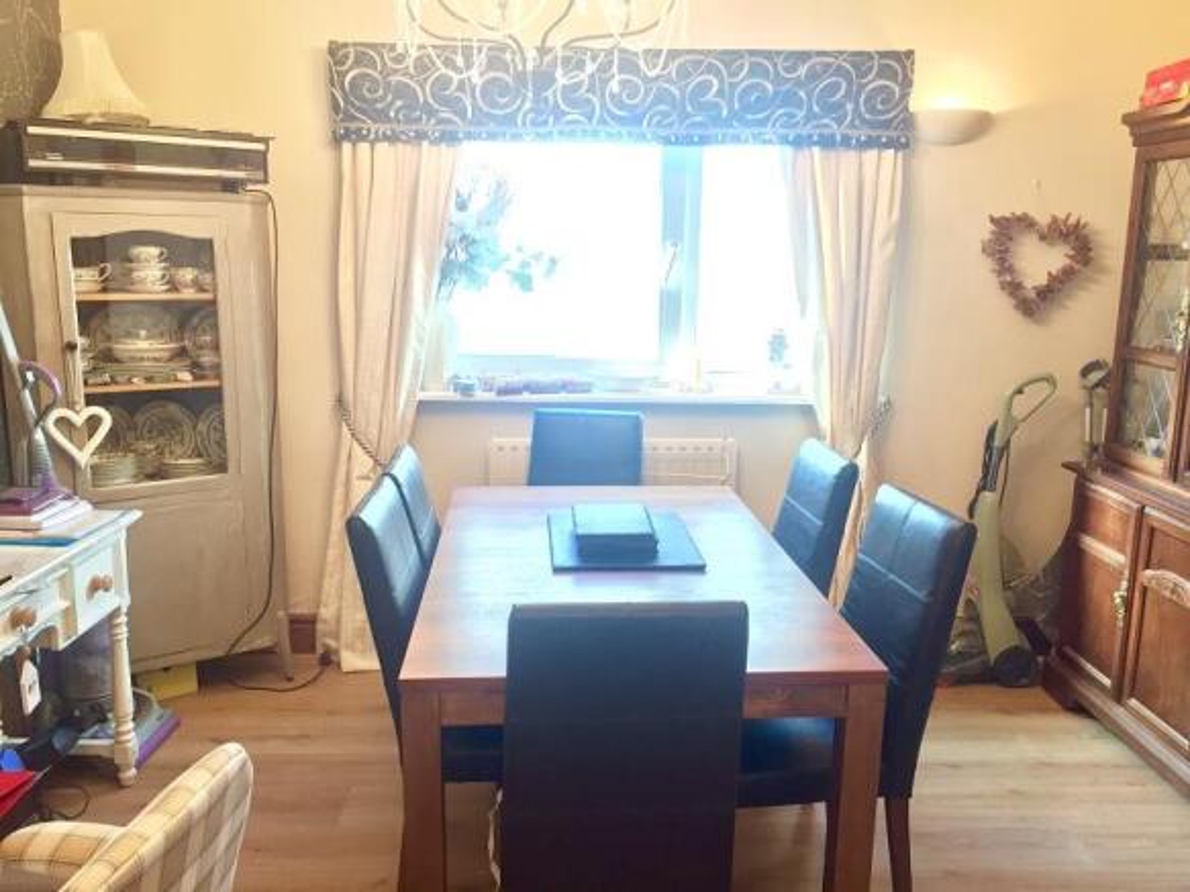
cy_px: 446
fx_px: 997
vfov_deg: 48.2
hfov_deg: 61.7
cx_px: 595
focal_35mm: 29
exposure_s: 1/33
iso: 160
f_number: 2.2
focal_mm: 4.15
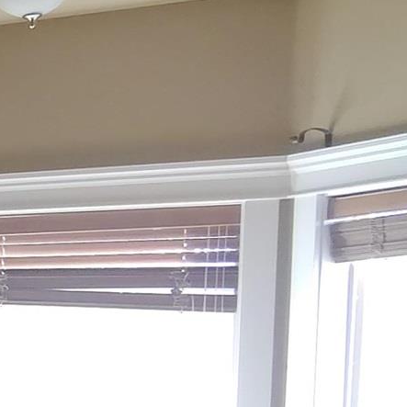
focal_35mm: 98
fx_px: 1304
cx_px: -679
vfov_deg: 17.4
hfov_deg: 12.3
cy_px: 380
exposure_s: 1/60
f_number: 2.2
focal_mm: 2.13
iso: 232
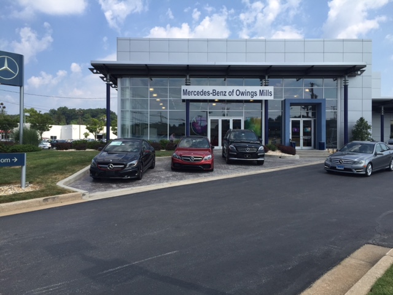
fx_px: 329
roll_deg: -0.4
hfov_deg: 61.7
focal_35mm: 29
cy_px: 148
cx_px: 196
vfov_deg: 48.2
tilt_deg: +1.4
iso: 32
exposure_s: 1/1883
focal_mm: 4.15
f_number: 2.2
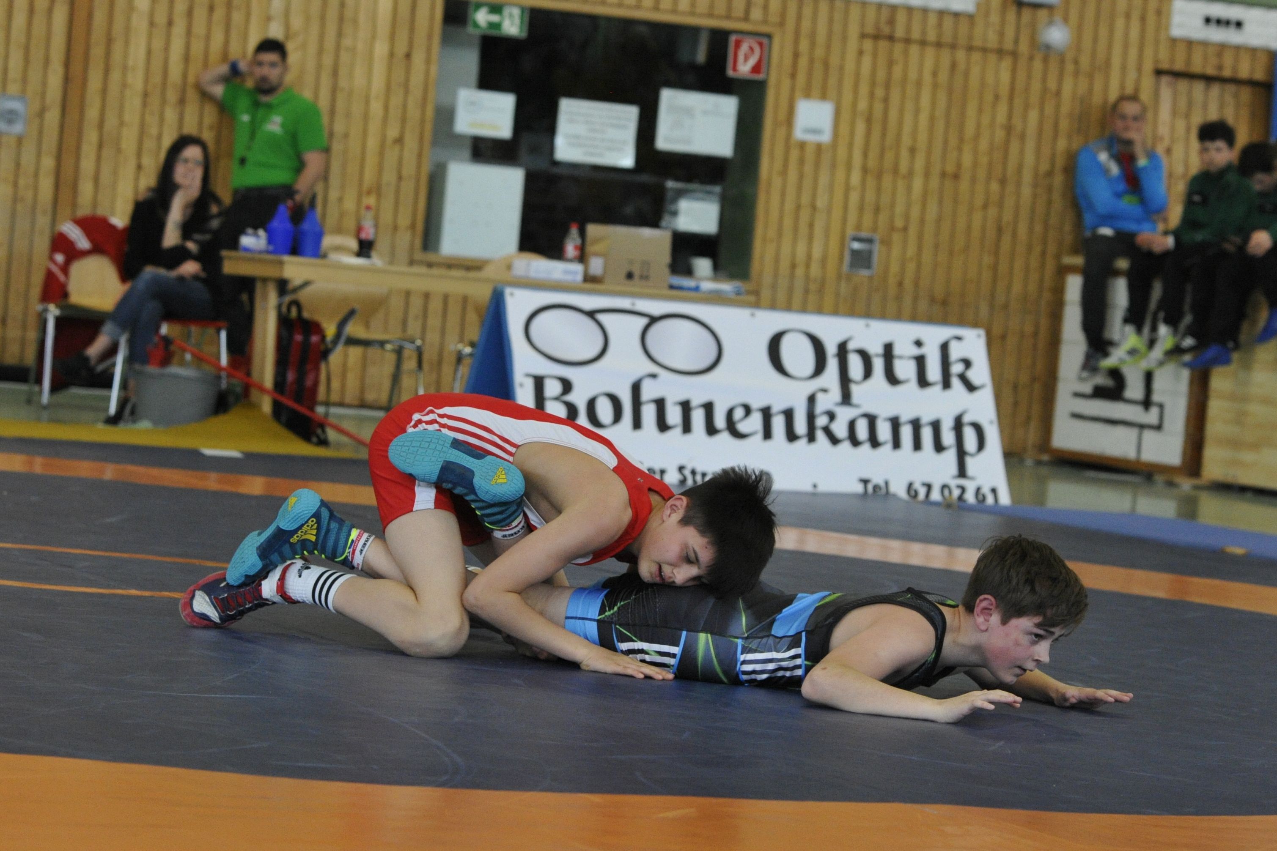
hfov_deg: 21.5
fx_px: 3370
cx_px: 638
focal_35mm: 95
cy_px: 426
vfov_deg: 14.4
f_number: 5
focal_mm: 95
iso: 4000
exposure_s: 1/800
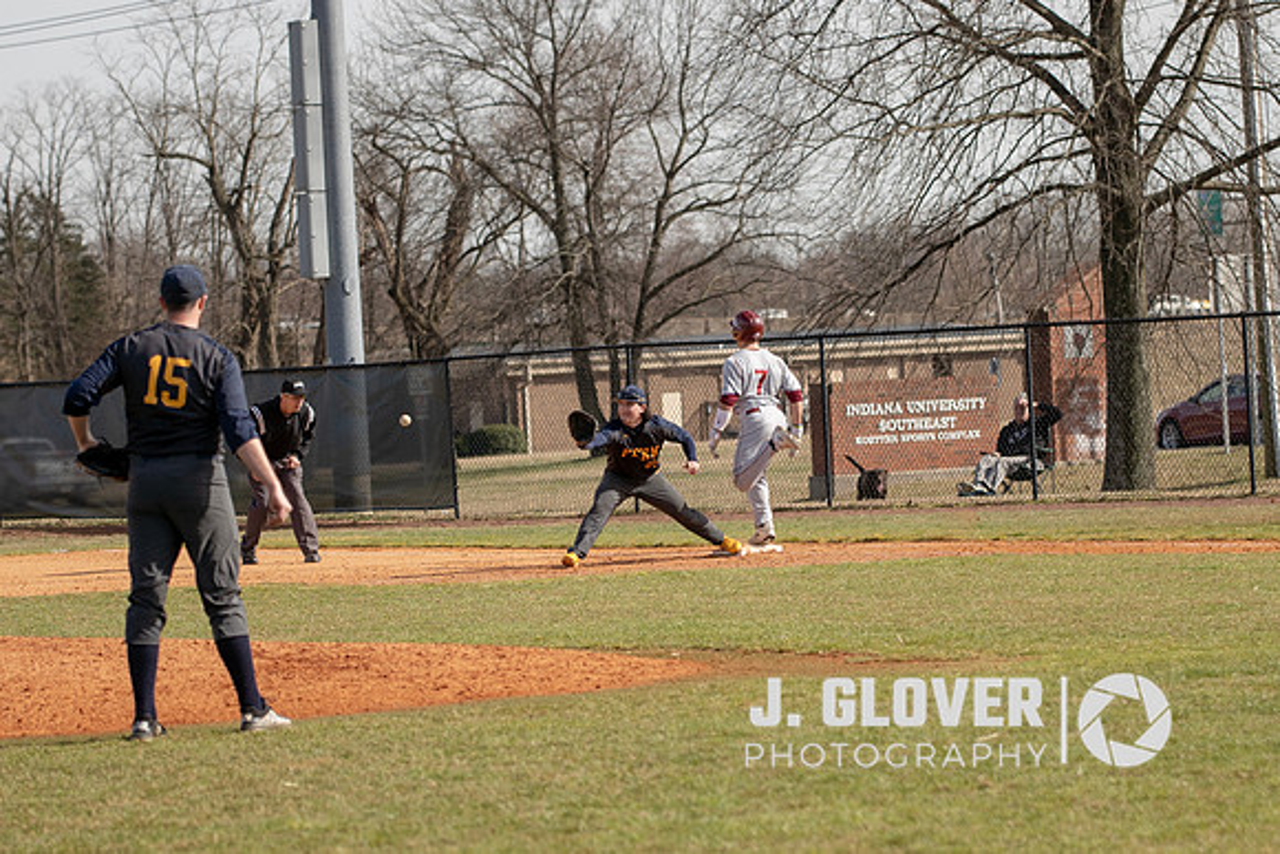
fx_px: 6301
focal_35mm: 177
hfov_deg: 11.6
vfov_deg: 7.8
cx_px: 685
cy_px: 465
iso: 200
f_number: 2.8
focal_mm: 89
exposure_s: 1/2000
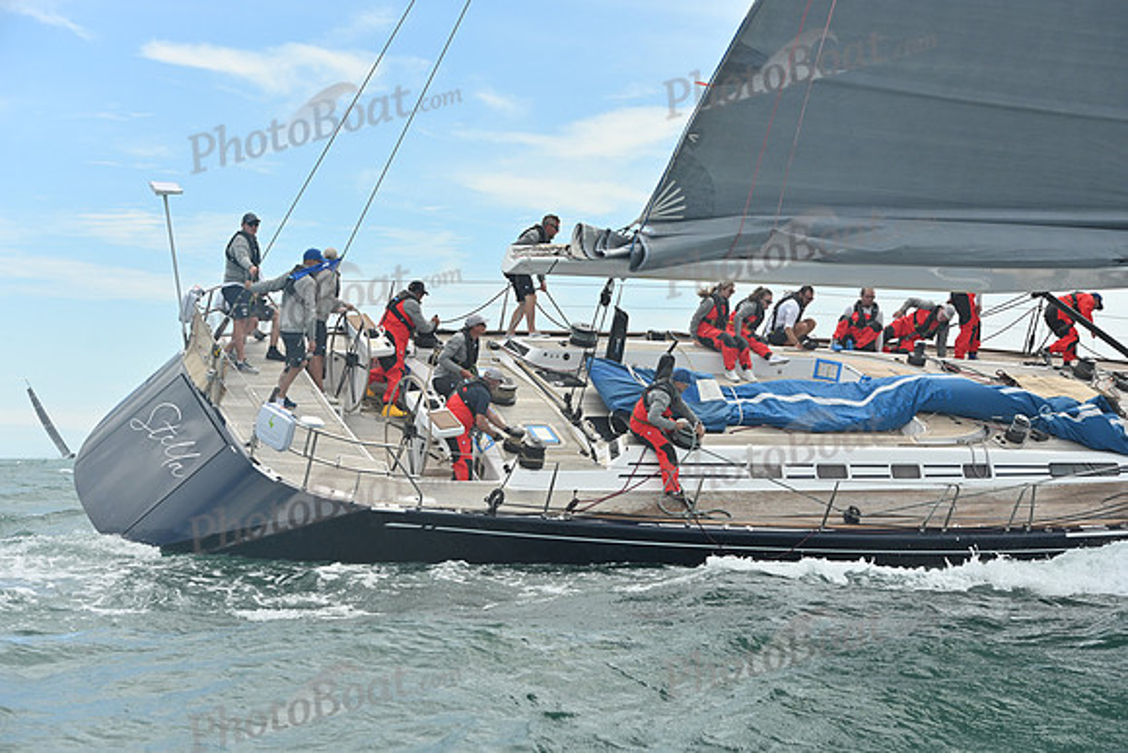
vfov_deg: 19.5
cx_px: 564
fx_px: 2194
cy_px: 376
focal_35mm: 70
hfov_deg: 28.8
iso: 250
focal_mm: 70
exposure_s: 1/1250
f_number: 6.3
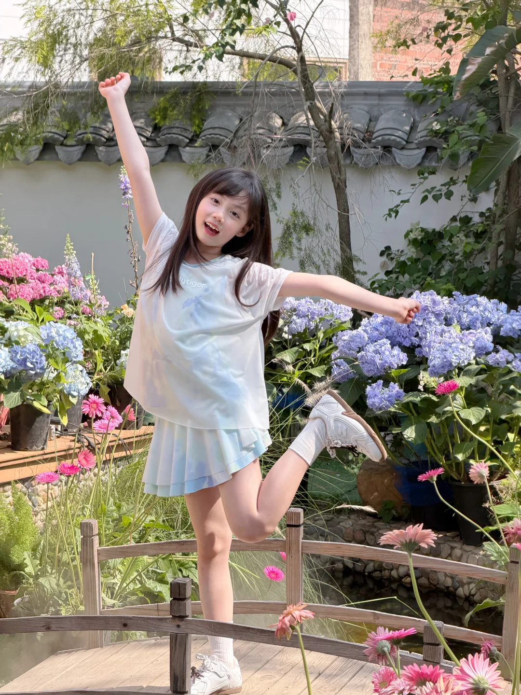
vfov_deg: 19.6
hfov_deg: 14.8
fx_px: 2007
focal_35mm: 100
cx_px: 260
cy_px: 348
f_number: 2.8
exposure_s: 1/333
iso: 50
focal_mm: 16.89
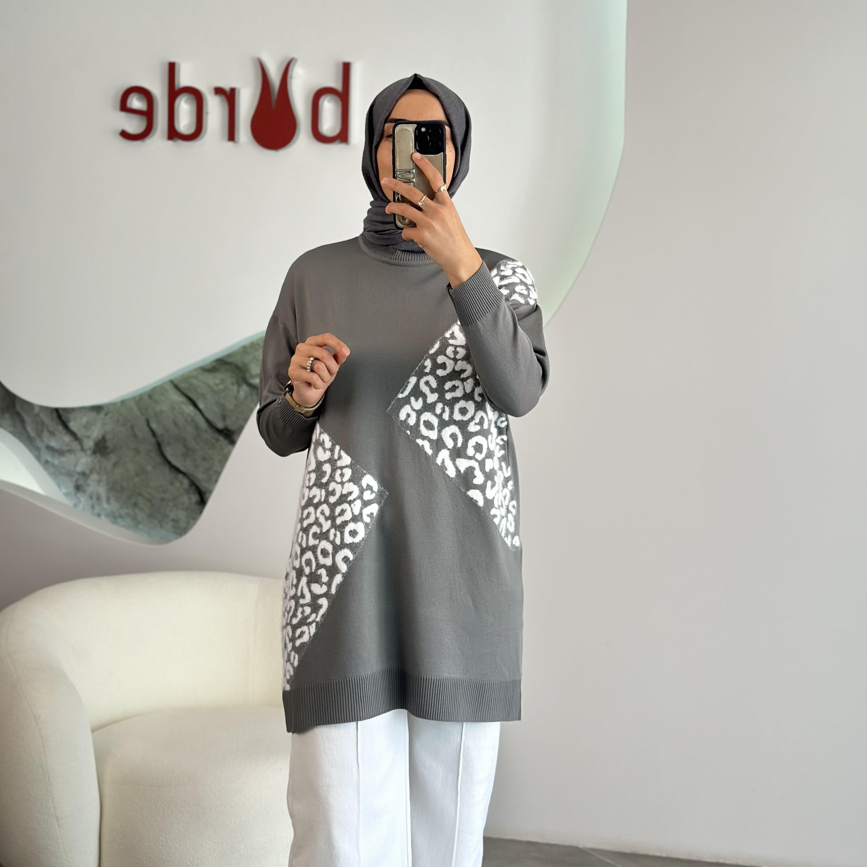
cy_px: 323
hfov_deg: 30.0
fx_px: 1615
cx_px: 431
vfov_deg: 29.9
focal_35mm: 57
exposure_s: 1/234
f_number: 1.78
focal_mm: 6.86
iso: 80
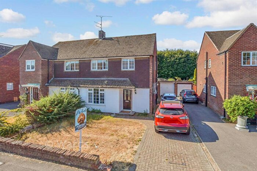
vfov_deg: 77.4
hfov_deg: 100.4
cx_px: 128
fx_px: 107
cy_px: 86
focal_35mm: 15
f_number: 8
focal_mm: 10
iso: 400
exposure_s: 1/800
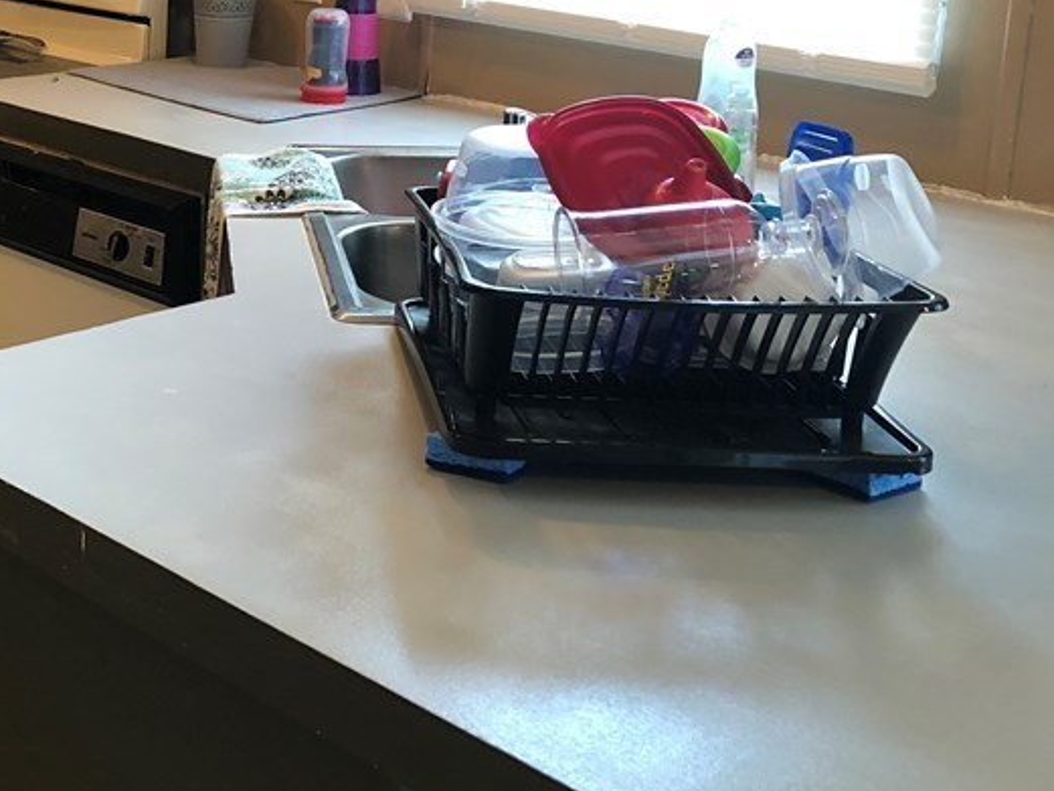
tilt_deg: -11.9
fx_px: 1675
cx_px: 57
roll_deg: +0.2
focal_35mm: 55
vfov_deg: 26.2
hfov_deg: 32.7
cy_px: 190
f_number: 1.8
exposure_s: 1/15
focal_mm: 4
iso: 64
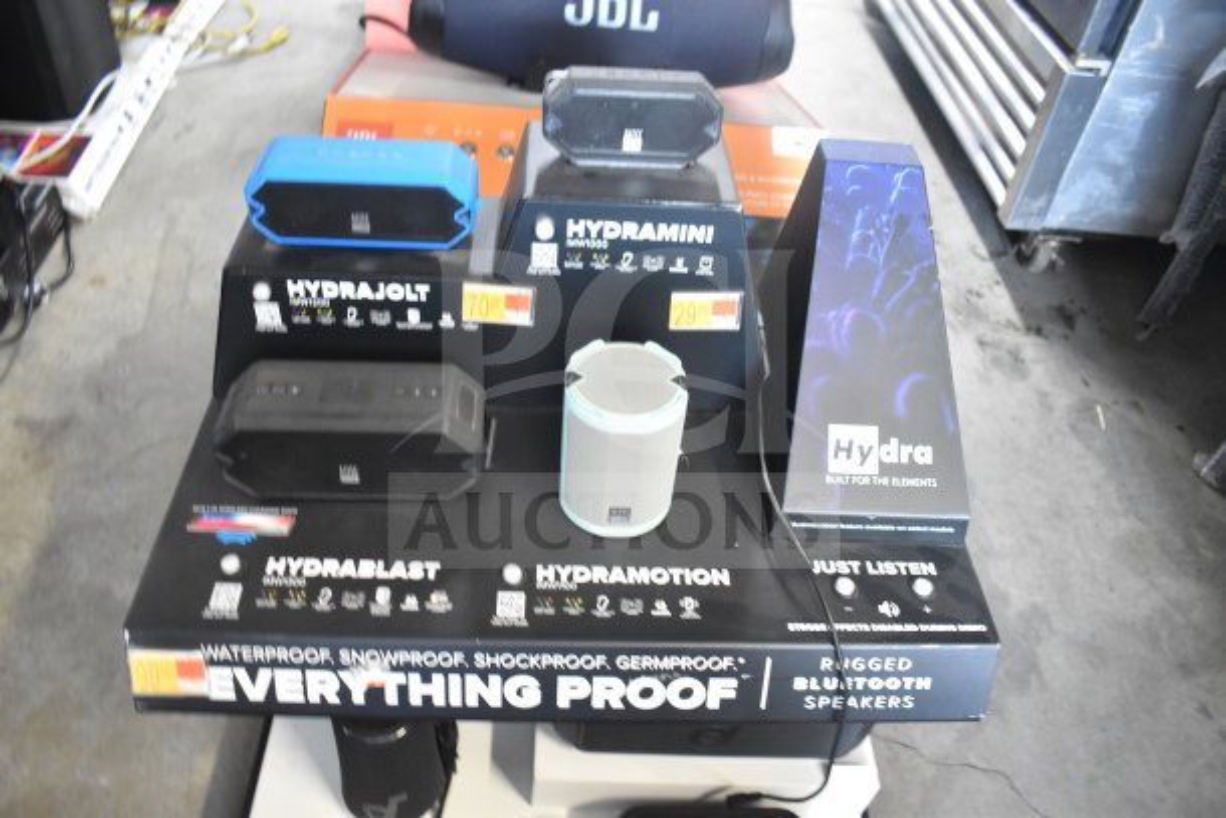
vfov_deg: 48.0
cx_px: 613
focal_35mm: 27
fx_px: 920
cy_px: 409
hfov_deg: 67.4
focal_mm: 18
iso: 3200
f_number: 3.5
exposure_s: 1/30
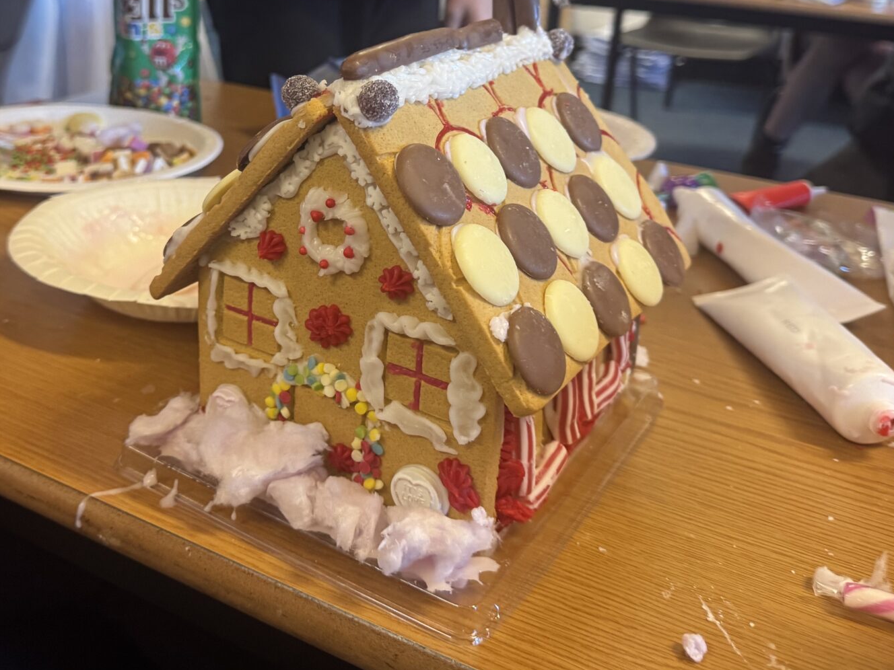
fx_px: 956
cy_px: 173
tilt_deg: -17.5
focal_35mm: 37
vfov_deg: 37.8
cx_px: 343
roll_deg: -2.9
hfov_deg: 49.7
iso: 320
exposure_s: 1/50
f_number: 1.78
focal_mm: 6.76
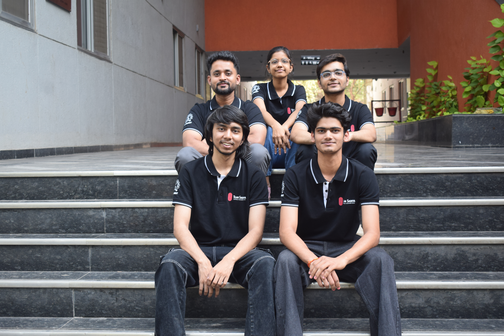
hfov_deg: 41.1
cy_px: 168
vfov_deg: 28.1
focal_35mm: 48
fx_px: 672
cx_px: 252
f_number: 5.6
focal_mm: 32
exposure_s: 1/100
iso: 400
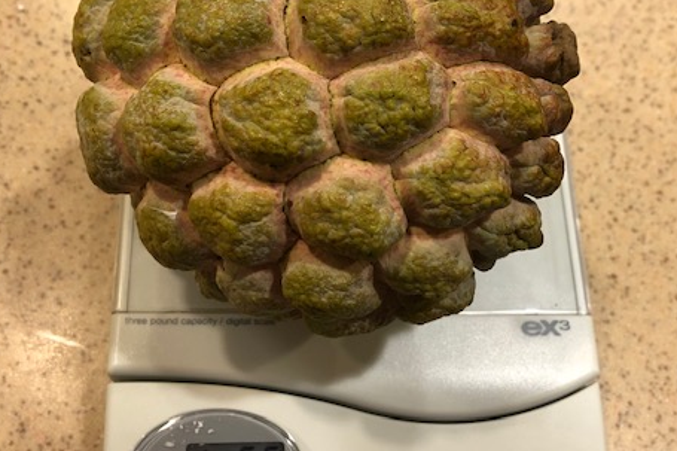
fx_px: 771
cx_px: 314
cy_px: 237
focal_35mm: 41
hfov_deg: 47.4
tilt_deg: -67.6
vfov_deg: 32.6
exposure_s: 1/15
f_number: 1.8
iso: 50
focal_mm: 3.99
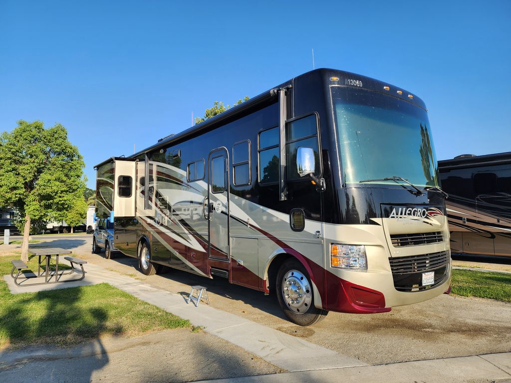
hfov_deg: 73.9
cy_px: 192
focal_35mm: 23
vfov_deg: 58.9
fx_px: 340
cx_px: 256
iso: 12
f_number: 1.8
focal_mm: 6.4
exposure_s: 1/569
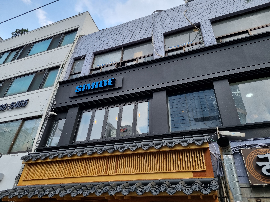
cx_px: 135
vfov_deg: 53.1
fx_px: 203
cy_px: 101
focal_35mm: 26
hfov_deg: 67.3
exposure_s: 1/796
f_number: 1.8
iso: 50
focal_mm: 5.4
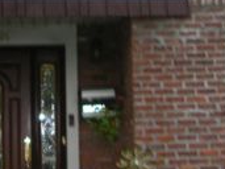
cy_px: -15
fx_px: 851
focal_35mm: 131
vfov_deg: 11.2
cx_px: 95
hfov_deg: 15.1
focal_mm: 5.8
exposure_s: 1/30
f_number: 2.8
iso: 50
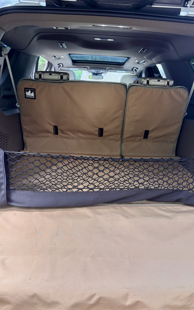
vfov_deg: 66.5
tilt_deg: -13.3
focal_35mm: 28
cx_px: 102
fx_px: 237
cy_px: 155
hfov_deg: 44.5
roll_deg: -2.4
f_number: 1.6
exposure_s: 1/71
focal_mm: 5.96
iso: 125
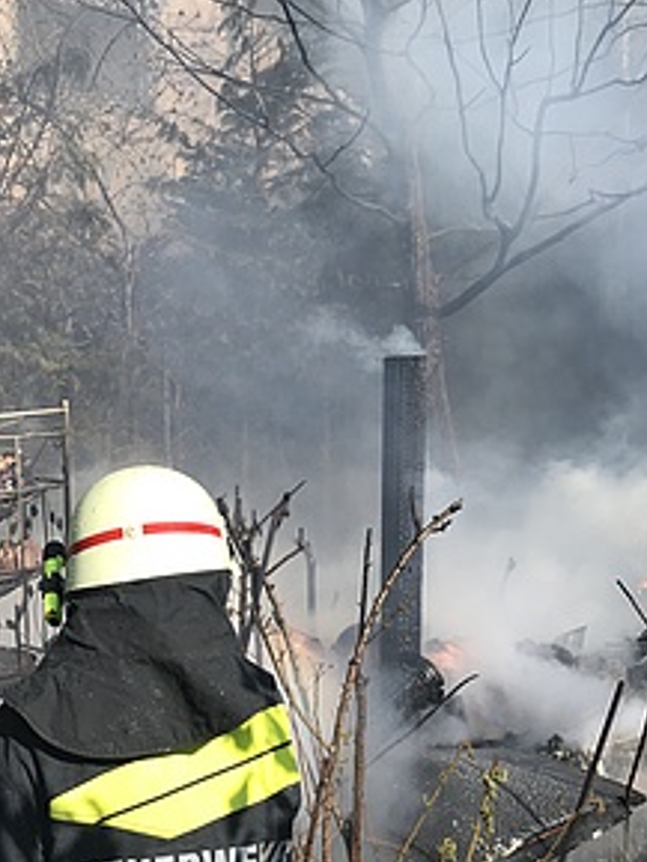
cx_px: 230
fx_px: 1146
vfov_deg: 40.9
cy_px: 550
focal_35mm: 46
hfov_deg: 31.4
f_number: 1.8
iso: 20
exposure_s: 1/1880
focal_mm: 3.99
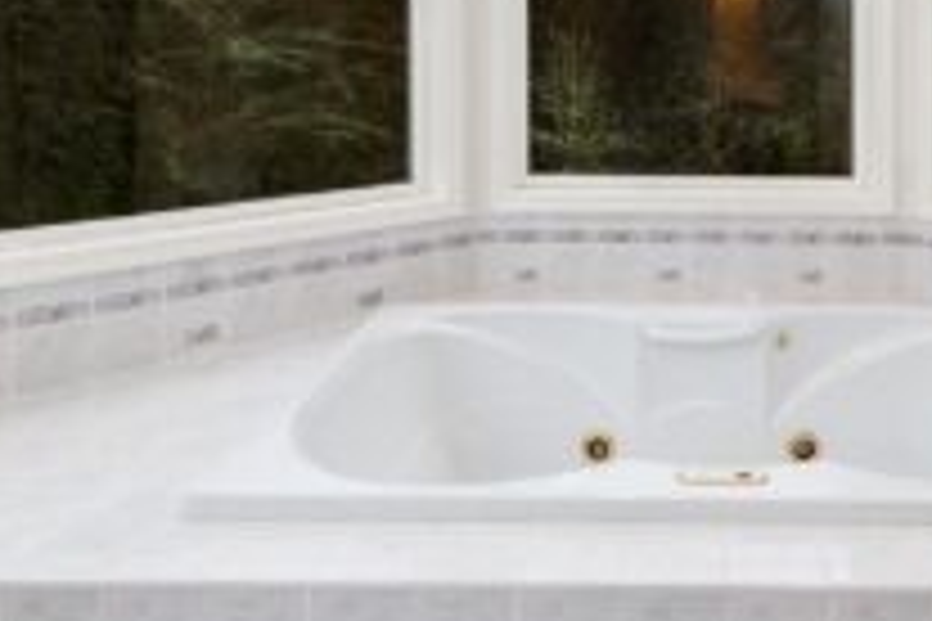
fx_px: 802
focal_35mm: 31
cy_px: 65
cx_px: 671
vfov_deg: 39.4
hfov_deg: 57.9
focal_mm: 16
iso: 100
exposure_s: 1/60
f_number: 6.3
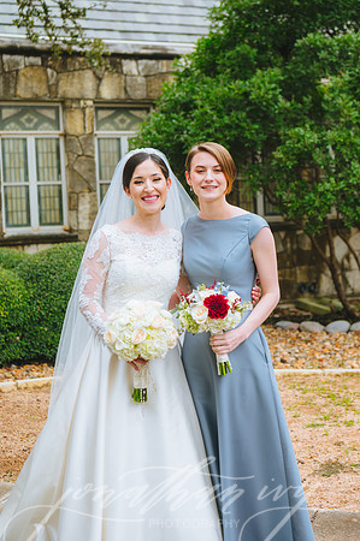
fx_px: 872
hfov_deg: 23.3
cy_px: 270
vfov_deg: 34.5
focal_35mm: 58
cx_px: 180
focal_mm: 58
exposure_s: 1/640
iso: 250
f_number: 4
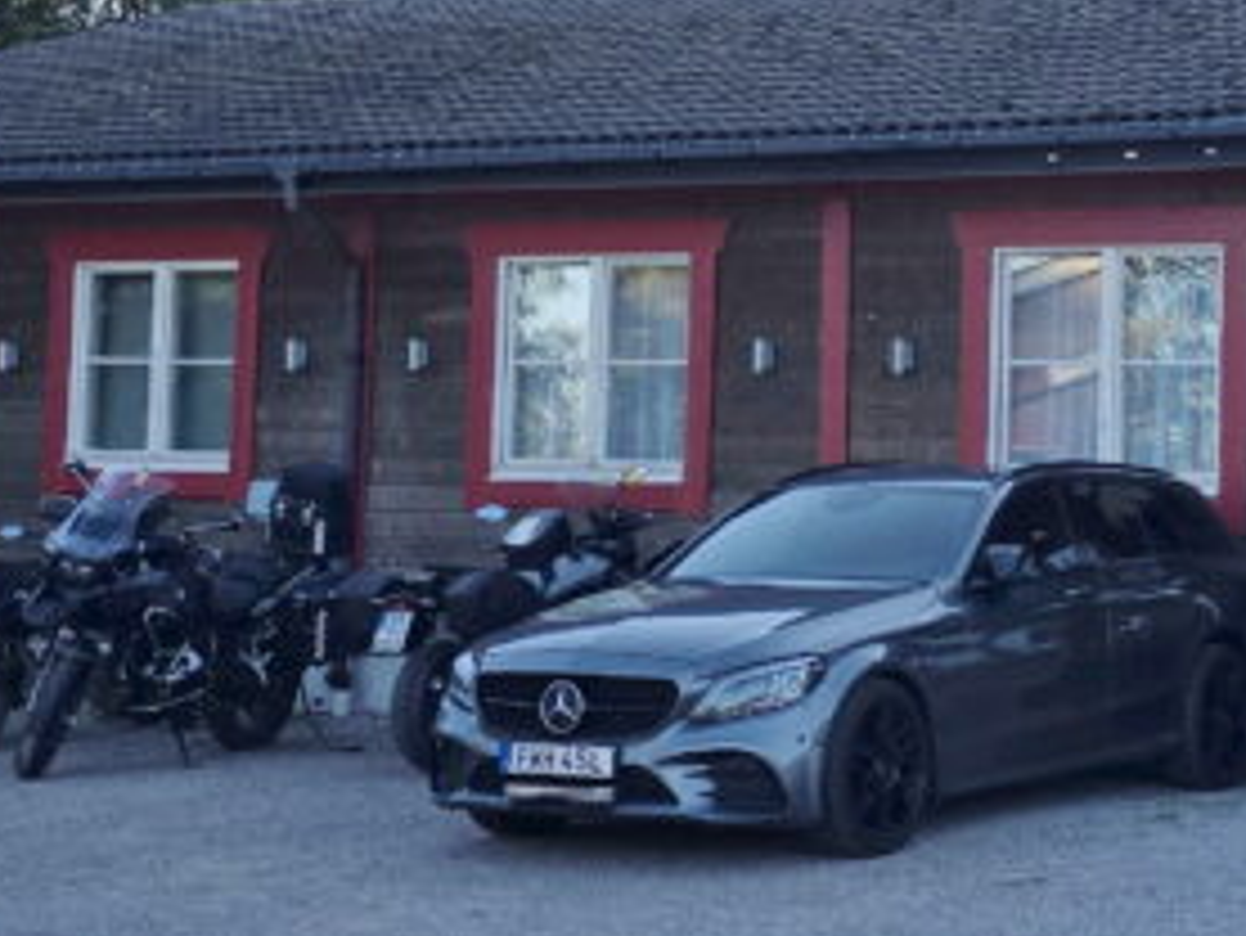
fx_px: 3061
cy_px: 320
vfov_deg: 17.3
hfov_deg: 22.8
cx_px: 940
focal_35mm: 85
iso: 12
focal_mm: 6.3
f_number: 1.7
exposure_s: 1/291
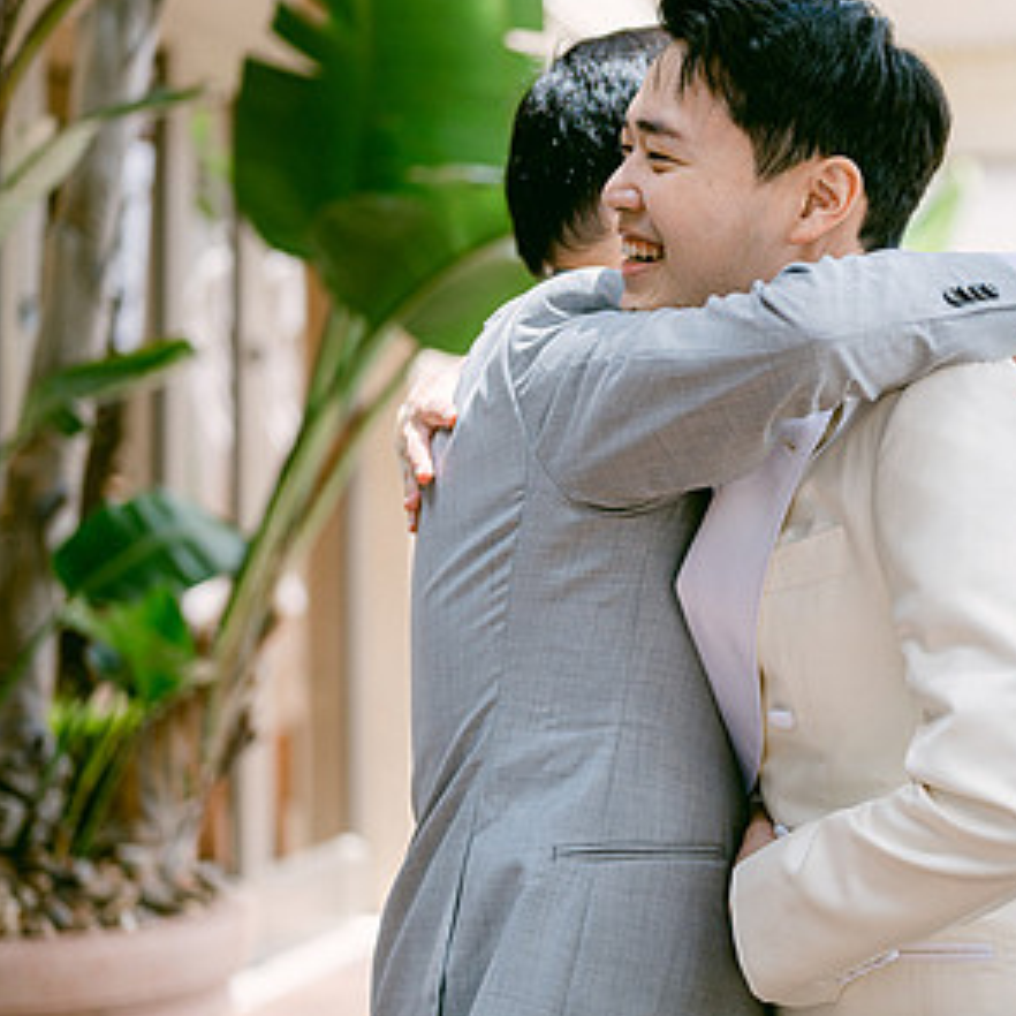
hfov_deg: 19.8
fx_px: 2889
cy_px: 491
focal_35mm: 87
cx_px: 798
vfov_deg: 19.9
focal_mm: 50
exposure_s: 1/800
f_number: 1.8
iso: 64
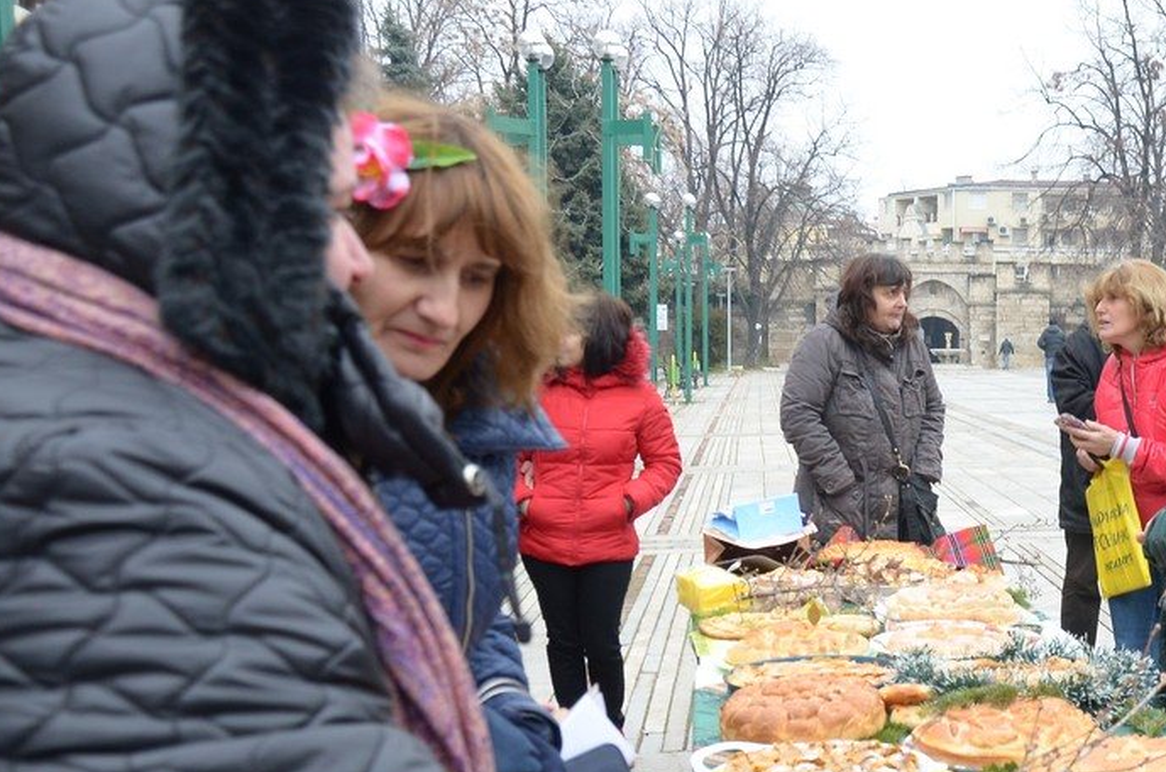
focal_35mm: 55
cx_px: 968
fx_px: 1773
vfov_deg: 24.4
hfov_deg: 35.0
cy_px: 544
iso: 500
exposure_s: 1/125
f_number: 5.6
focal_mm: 21
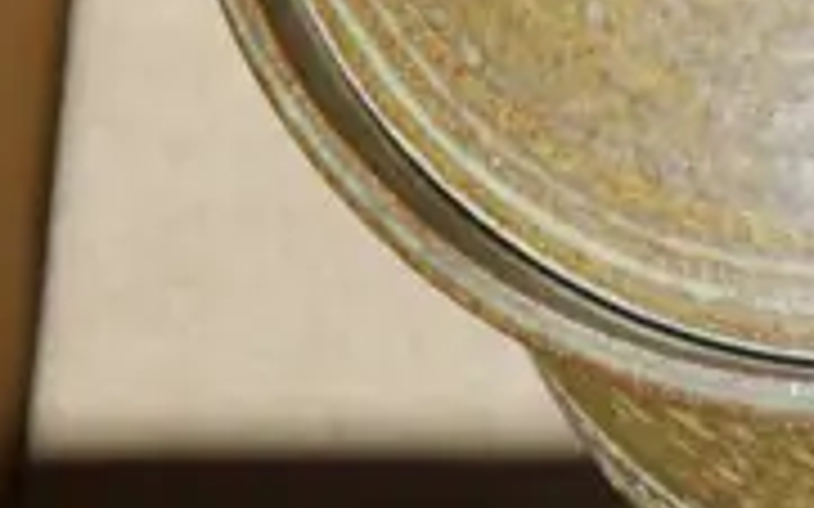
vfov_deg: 5.1
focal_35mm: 240
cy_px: -1070
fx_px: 5323
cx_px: 432
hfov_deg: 8.7
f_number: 5.6
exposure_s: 1/60
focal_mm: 20
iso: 1000
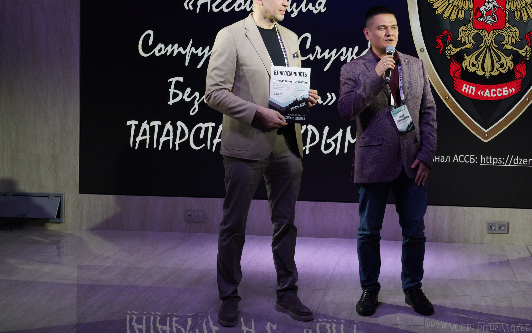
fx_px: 841
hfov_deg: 34.8
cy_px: 96
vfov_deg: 22.2
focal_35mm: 58
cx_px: 348
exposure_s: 1/125
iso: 320
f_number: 7.1
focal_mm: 41
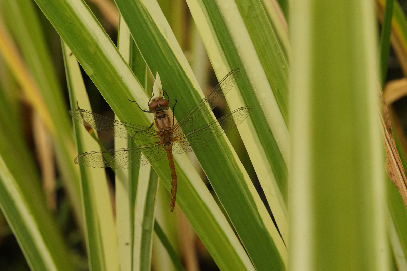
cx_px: 204
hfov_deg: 13.7
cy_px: 136
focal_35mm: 150
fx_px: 1696
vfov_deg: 9.1
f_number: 13
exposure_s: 1/160
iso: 800
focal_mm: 100
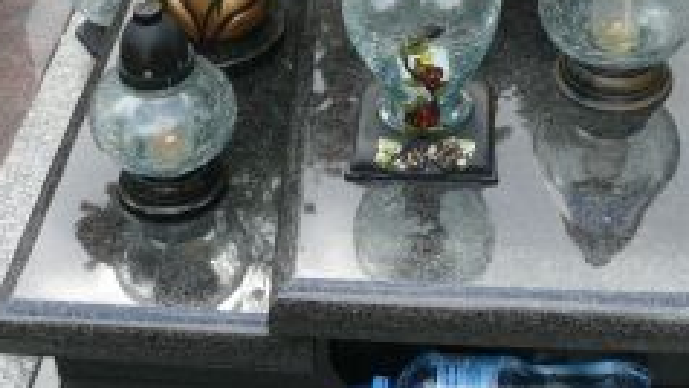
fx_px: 1407
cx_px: 475
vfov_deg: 15.1
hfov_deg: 27.3
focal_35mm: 77
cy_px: -84
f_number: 4
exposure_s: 1/160
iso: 100
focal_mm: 7.4
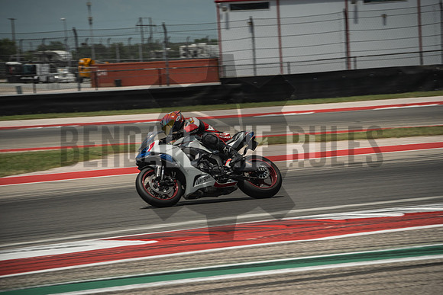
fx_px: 2929
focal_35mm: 238
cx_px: 222
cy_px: 148
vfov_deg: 5.8
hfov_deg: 8.6
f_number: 8
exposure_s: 1/400
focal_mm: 158.8
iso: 160
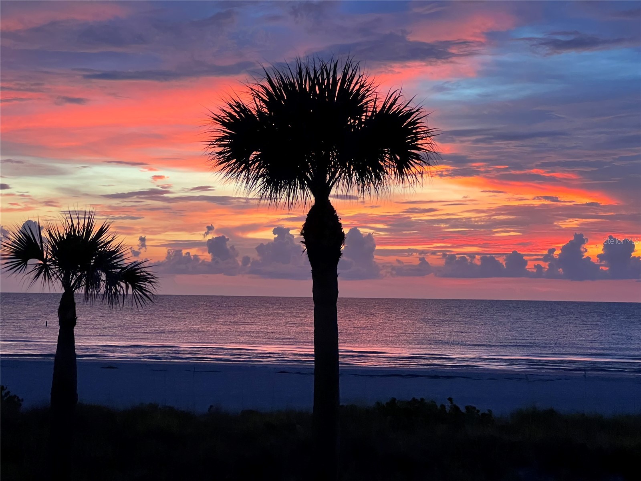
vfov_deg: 19.1
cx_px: 320
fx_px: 1426
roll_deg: -1.0
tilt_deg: +1.0
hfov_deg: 25.3
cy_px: 240
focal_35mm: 77
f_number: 2.8
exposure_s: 1/60
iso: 400
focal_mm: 9
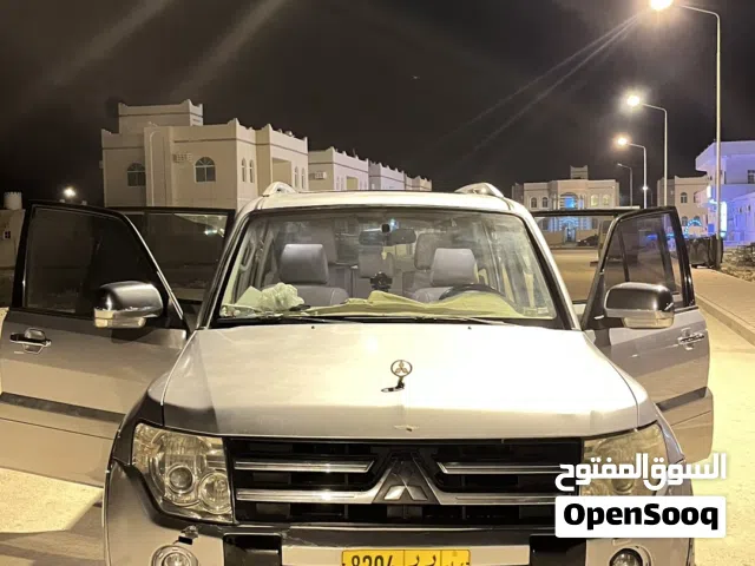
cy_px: 283
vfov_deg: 53.1
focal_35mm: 26
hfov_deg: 67.3
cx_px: 378
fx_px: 567
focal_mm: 5.1
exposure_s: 1/20
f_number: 1.6
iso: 800
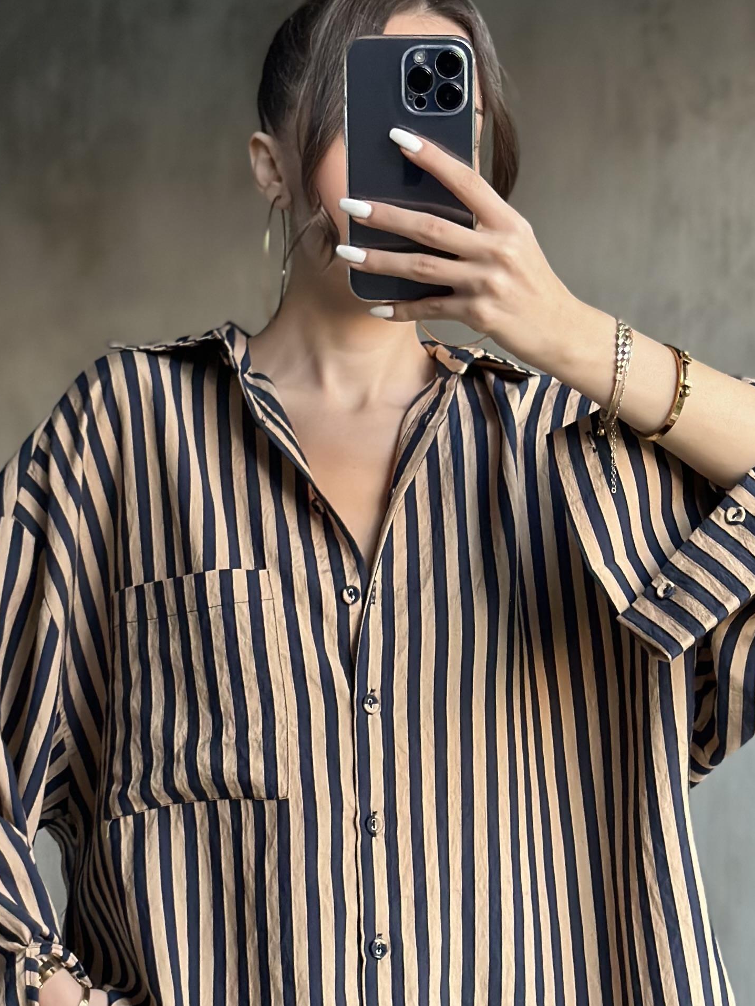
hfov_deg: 14.6
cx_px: 308
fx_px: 2937
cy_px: 679
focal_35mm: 101
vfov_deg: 19.4
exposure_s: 1/40
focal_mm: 6.86
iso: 400
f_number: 1.78
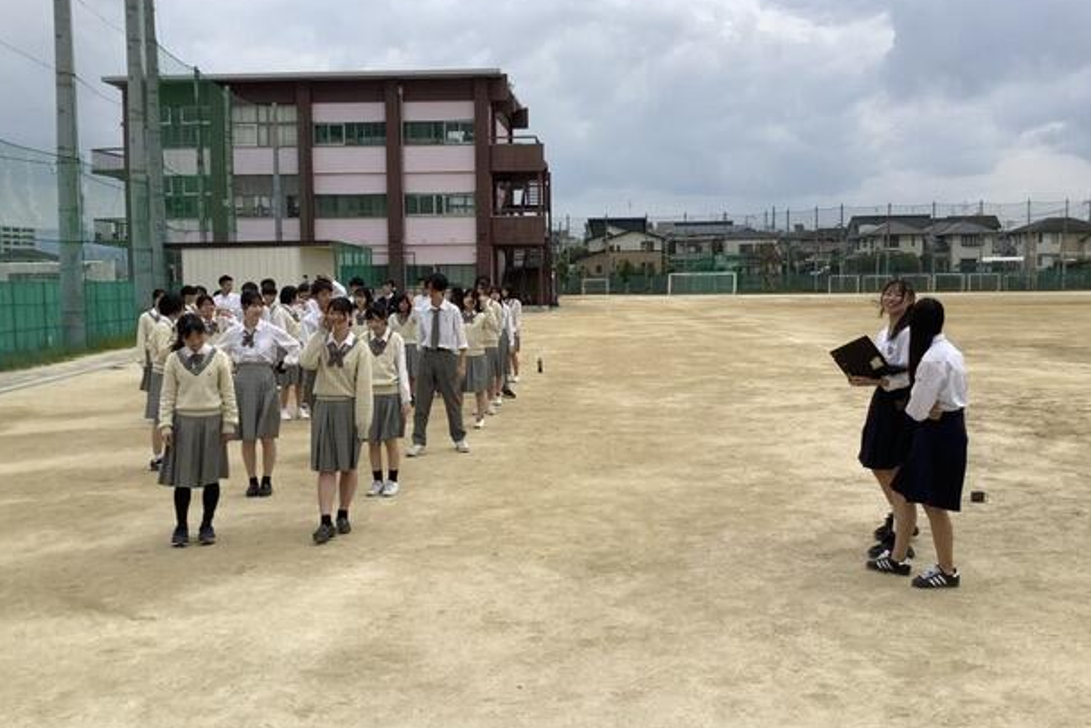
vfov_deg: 38.9
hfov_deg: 55.8
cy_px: 347
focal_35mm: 34
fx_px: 1031
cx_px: 559
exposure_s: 1/2262
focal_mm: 3.3
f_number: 2.4
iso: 25
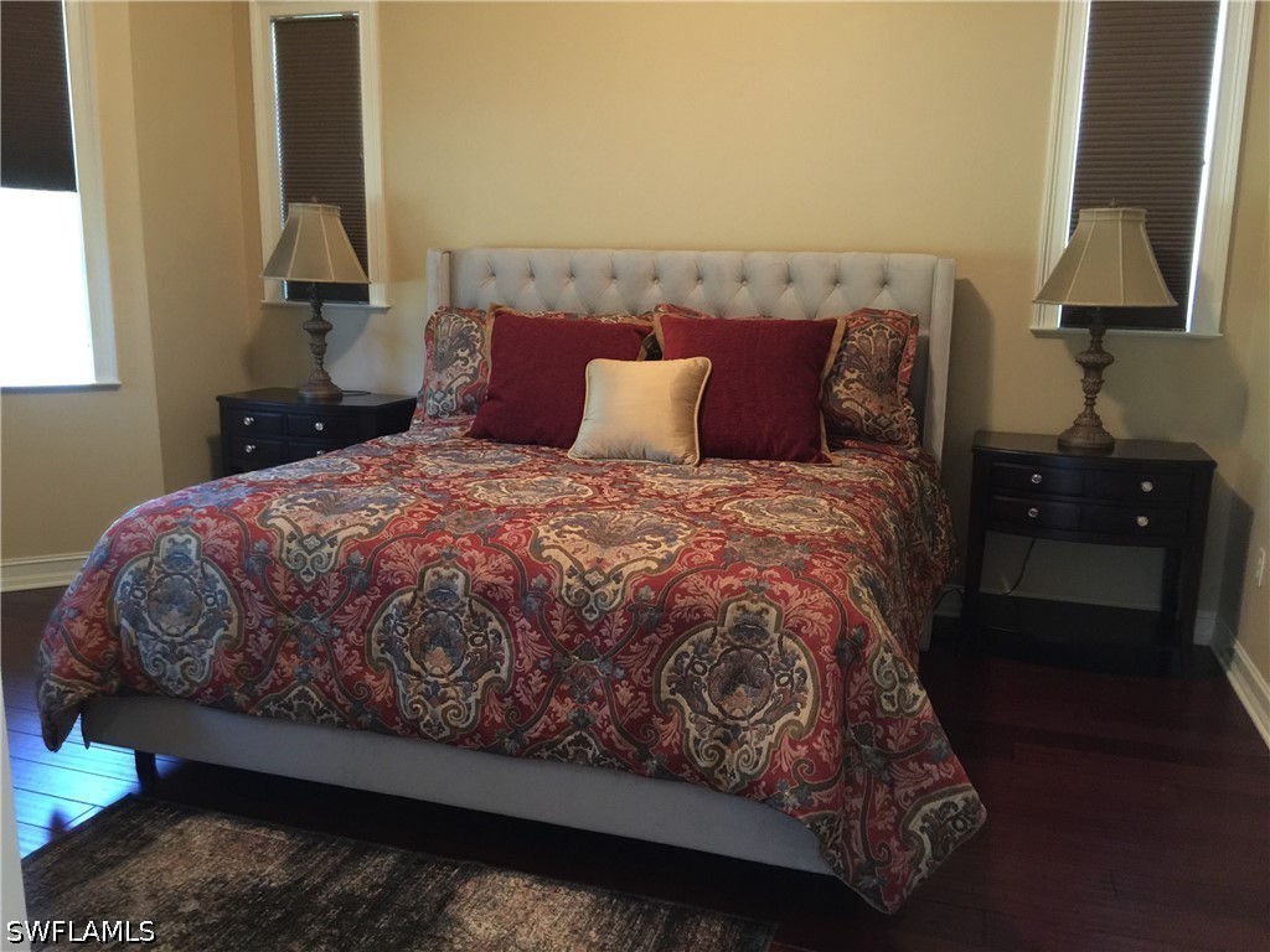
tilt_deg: -10.8
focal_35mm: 29
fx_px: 1064
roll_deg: -2.3
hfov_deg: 61.7
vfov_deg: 48.2
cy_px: 476
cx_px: 635
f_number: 2.2
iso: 100
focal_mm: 4.15
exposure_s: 1/4
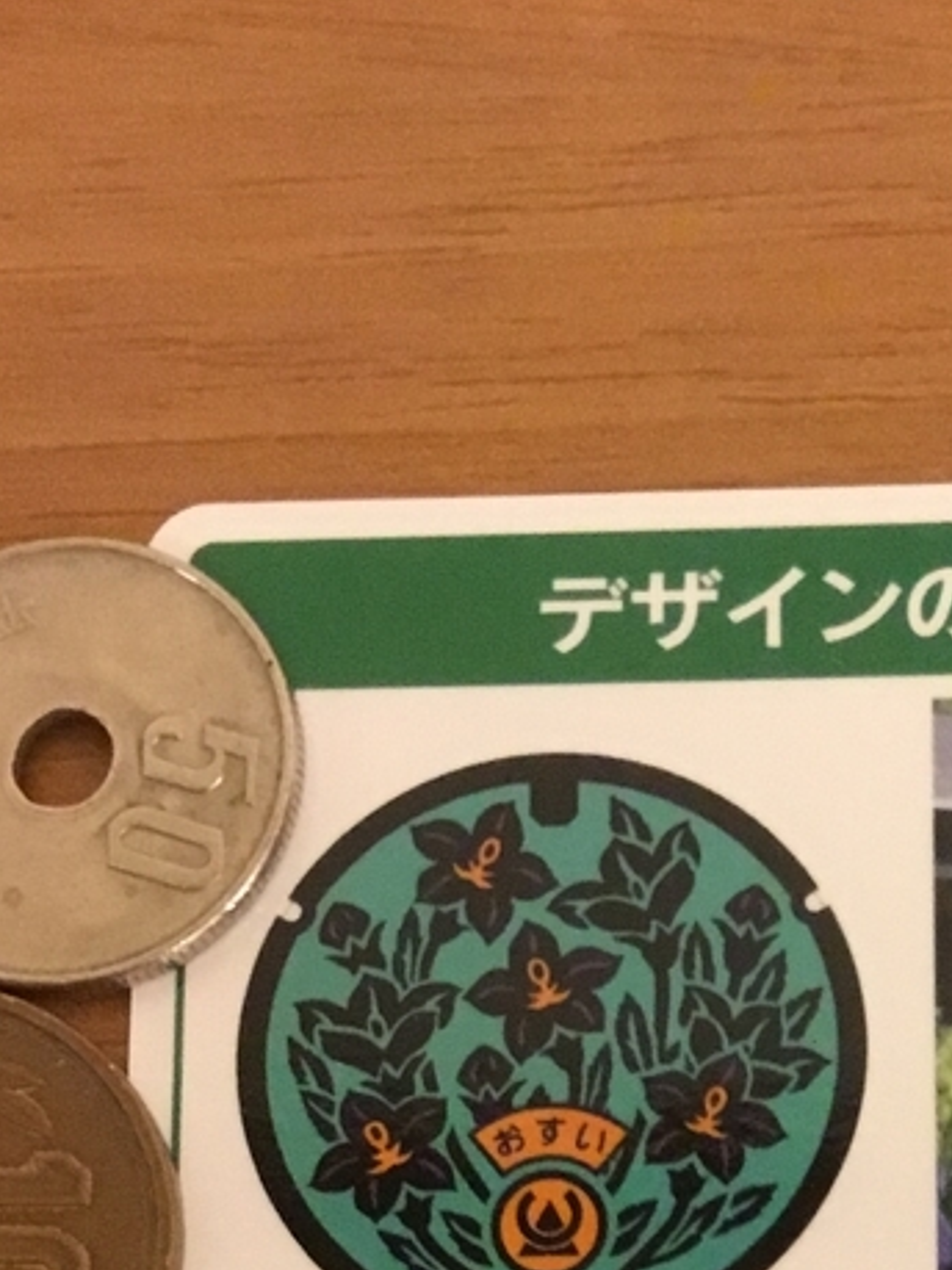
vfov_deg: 22.0
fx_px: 2972
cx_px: 877
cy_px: 1580
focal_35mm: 81
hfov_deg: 17.9
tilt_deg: -78.9
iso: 250
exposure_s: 1/25
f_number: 2.4
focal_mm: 3.3
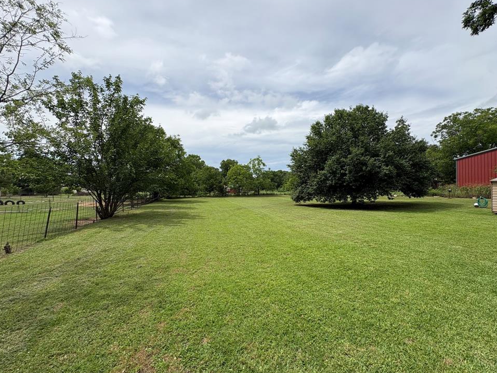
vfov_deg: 81.7
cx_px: 261
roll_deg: +0.8
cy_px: 192
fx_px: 215
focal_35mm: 15
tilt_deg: +0.2
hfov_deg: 98.1
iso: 50
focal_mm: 2.22
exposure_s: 1/2494
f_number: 2.2
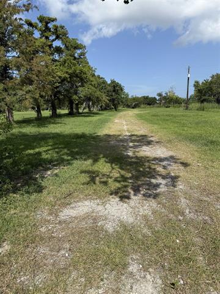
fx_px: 203
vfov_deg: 71.6
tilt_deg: -10.7
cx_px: 110
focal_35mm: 24
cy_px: 147
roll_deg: +0.2
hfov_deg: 56.8
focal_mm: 6.76
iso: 80
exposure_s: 1/4975
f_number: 1.78
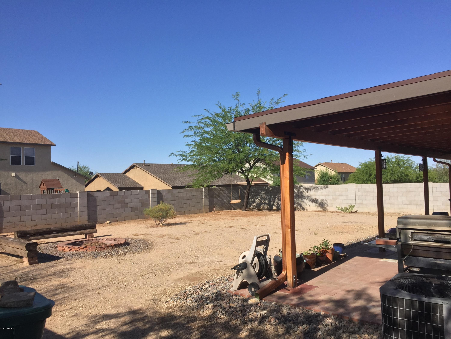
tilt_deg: +1.7
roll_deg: +1.4
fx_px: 378
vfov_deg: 48.2
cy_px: 170
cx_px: 226
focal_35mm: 29
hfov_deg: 61.7
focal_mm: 4.15
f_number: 2.2
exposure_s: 1/2083
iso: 32
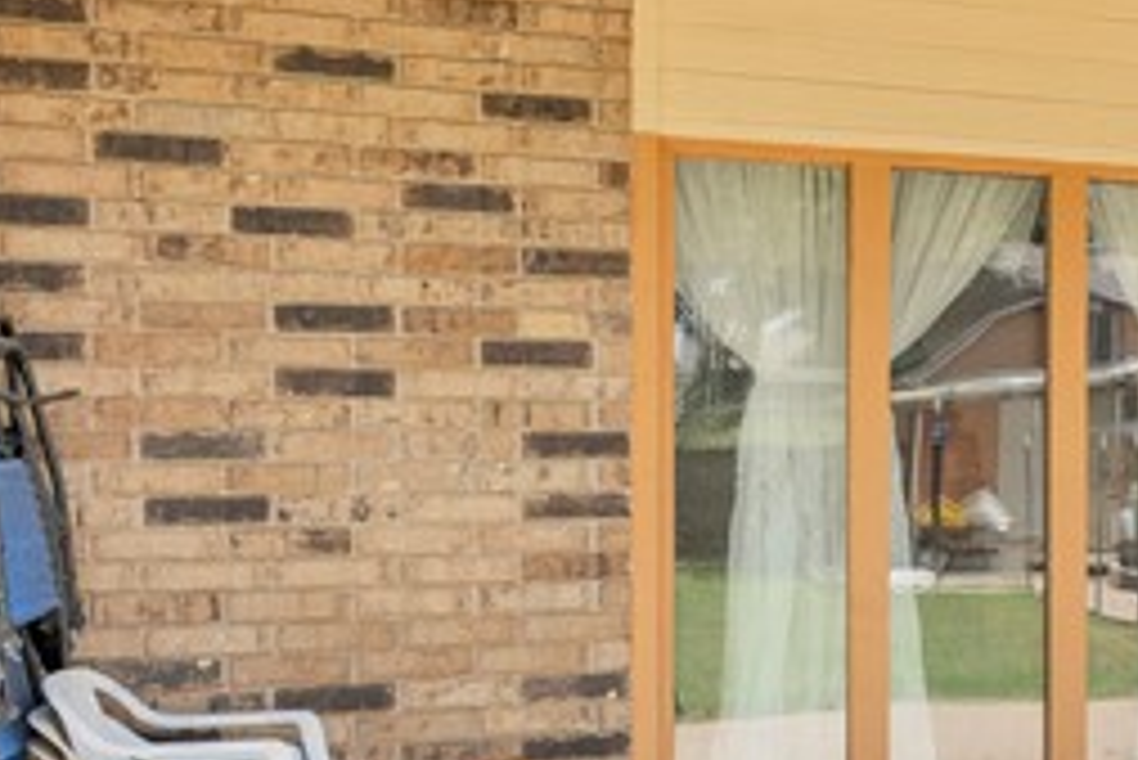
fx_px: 1979
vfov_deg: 21.7
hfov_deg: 23.6
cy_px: 429
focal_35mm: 63
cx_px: 1822
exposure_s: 1/640
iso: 250
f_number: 2.8
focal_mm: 14.6
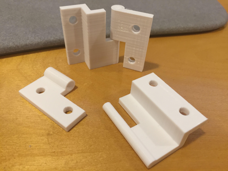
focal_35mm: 29
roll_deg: -3.6
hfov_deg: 61.7
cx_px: 114
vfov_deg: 48.2
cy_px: 86
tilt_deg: -42.8
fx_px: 191
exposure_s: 1/30
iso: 100
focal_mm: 4.15
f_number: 2.2
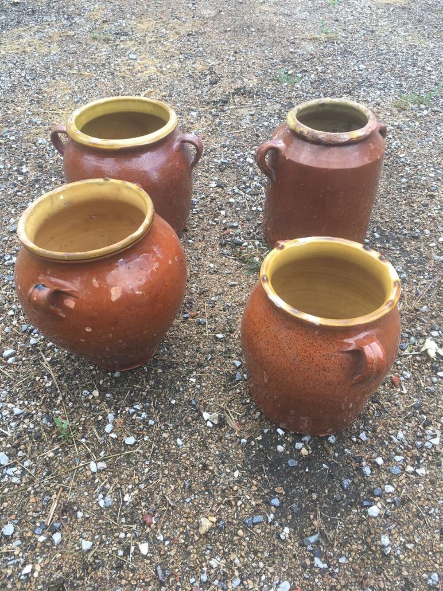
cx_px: 222
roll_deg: -0.8
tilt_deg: -38.8
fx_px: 495
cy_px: 296
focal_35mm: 29
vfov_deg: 61.7
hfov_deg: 48.2
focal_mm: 4.15
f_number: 2.2
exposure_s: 1/100
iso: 25
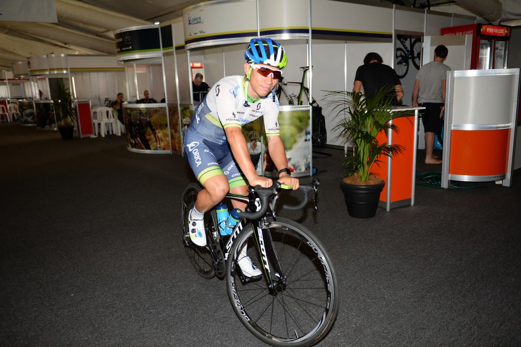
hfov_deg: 63.7
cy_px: 174
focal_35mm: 29
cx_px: 260
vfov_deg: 44.9
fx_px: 419
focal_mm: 29
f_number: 2.8
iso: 200
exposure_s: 1/250
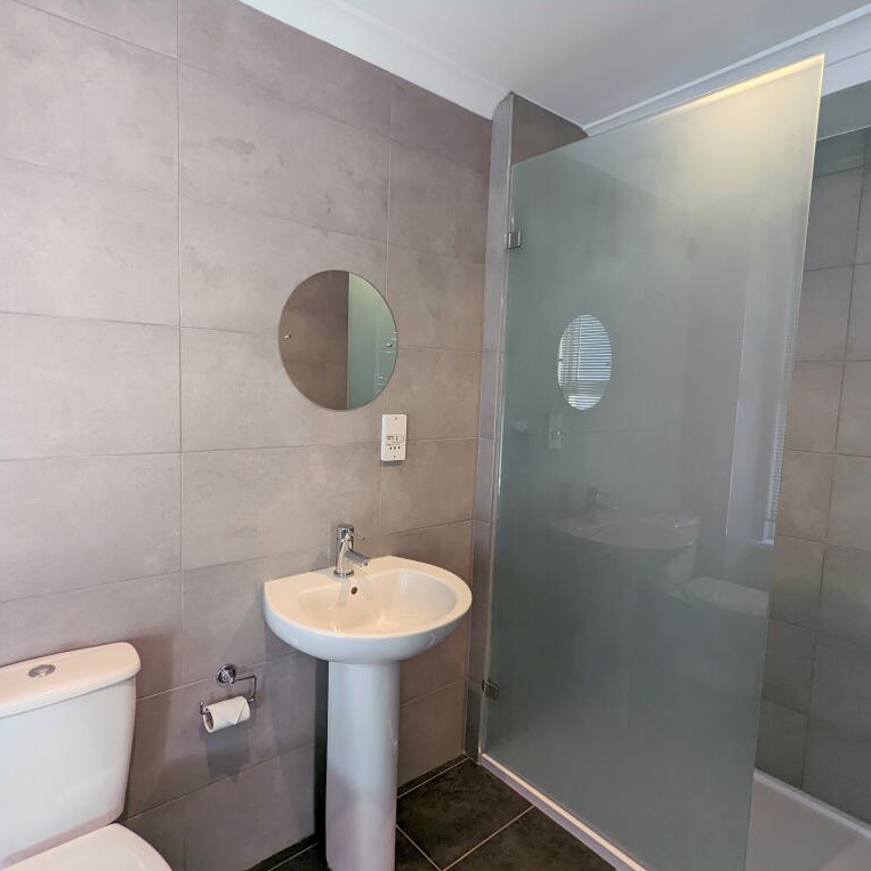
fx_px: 541
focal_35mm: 19
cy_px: 438
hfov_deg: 77.5
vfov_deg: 77.7
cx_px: 400
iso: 104
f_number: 2.2
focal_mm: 2.35
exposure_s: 1/95.3
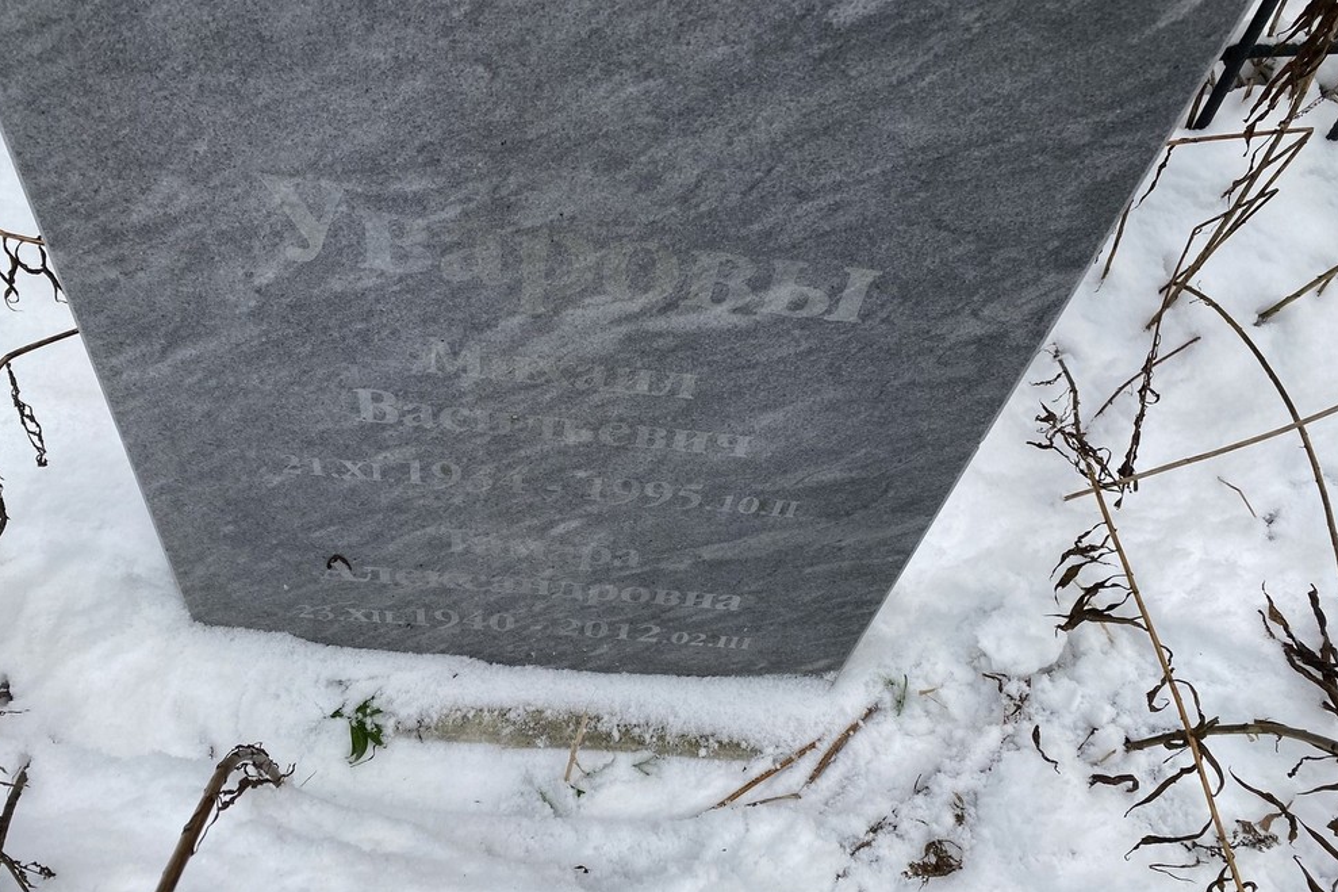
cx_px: 652
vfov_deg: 46.3
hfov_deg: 65.5
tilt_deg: -51.8
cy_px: 495
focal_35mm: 28
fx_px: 1040
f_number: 1.8
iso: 32
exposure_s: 1/296
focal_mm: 4.25
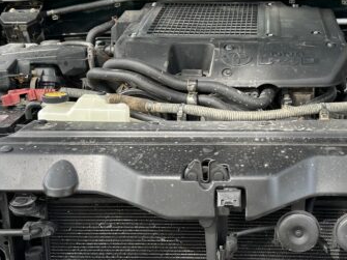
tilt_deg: -20.8
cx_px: 229
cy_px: 105
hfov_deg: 33.5
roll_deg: -2.0
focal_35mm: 57
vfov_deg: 25.6
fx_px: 571
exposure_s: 1/162
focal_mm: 6.86
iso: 64
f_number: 1.78
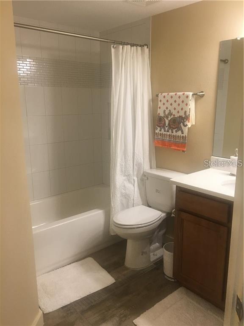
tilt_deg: -12.3
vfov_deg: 61.7
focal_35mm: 29
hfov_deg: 48.2
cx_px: 122
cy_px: 163
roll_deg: -0.5
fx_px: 273
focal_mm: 4.15
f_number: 2.2
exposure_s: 1/30
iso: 40
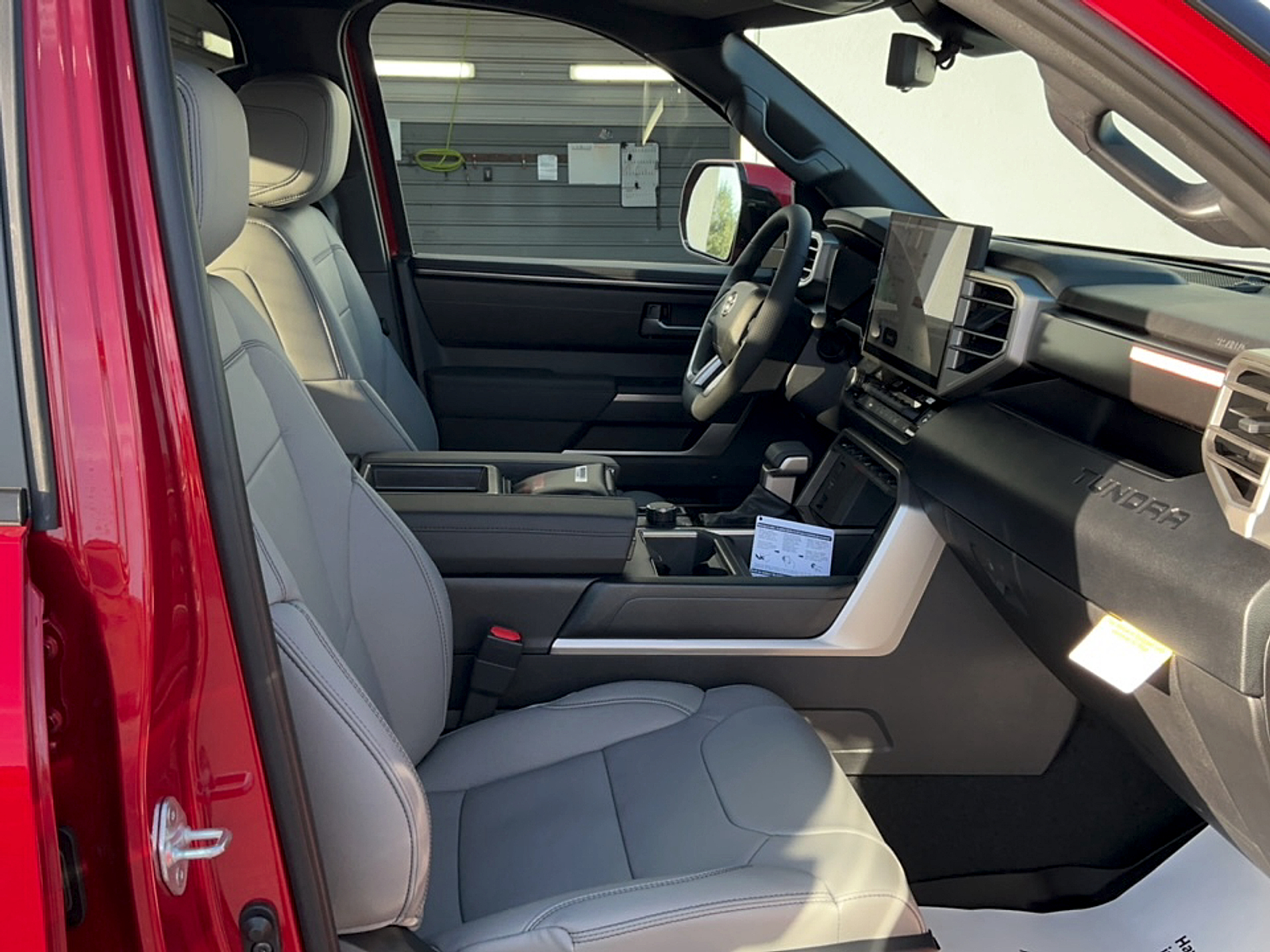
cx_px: 635
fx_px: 1101
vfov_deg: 46.8
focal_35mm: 30
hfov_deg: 60.0
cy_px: 476
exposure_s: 1/153
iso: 32
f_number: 1.8
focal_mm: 3
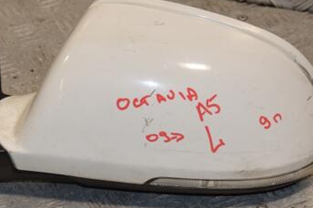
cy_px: 112
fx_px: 1312
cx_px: 114
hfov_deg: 13.6
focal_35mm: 151
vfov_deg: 9.1
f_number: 8
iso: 800
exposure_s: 1/200
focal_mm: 58
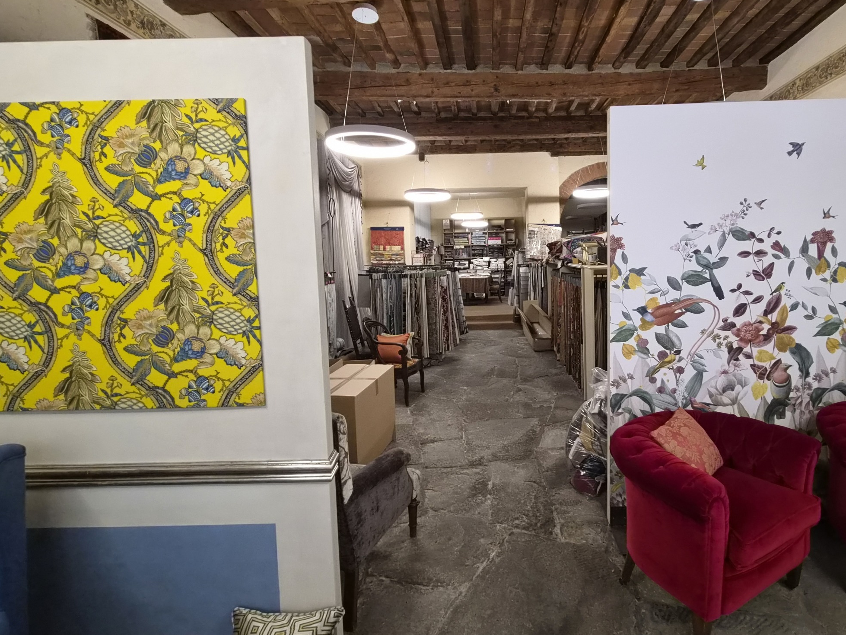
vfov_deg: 74.7
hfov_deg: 90.0
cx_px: 504
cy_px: 309
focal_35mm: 17
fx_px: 415
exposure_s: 1/50
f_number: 2.2
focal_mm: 2.2
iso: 640
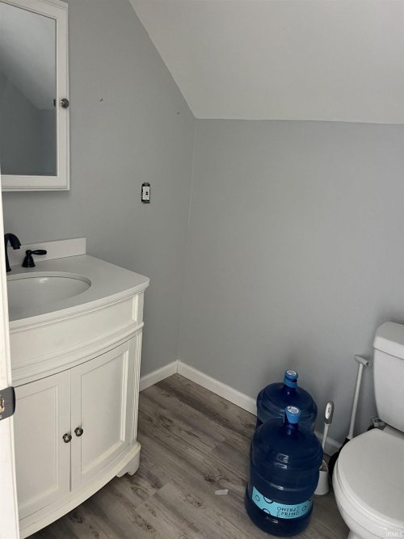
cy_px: 270
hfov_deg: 53.0
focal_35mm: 26
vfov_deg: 67.3
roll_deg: -4.4
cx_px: 202
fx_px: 405
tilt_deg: -14.9
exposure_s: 1/47
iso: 500
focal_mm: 5.7
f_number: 1.5
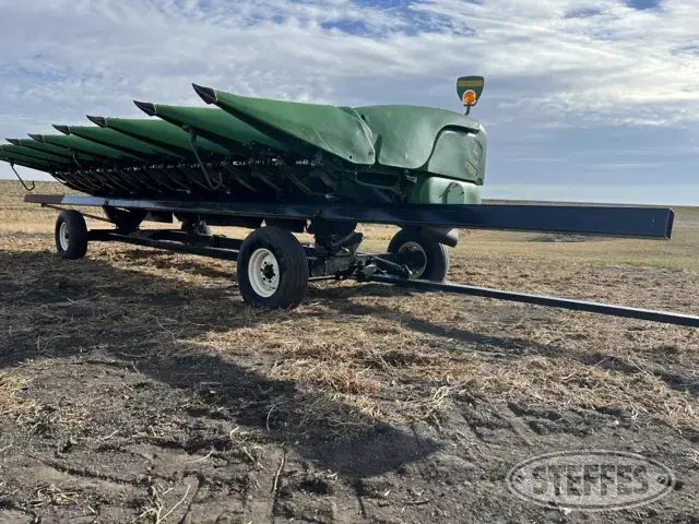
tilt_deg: -6.5
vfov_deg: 53.1
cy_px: 262
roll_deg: -1.6
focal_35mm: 26
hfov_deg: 67.3
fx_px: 525
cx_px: 350
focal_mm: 5.7
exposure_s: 1/2841
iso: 50
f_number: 1.5
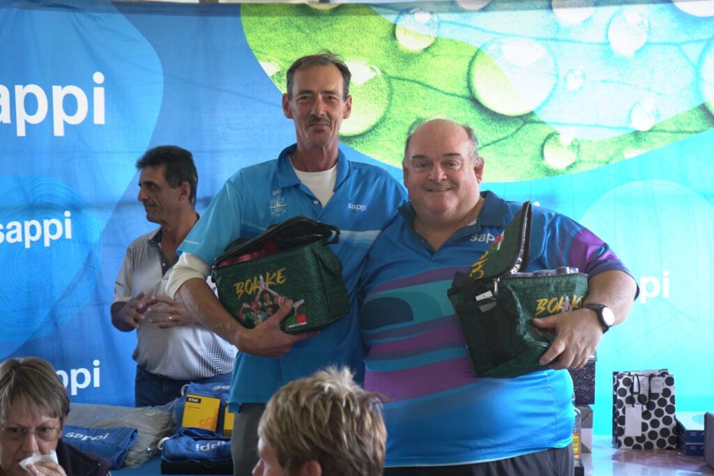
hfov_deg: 28.8
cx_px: 357
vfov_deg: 19.5
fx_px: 1388
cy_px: 238
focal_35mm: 70
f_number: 6.3
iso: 4000
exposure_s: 1/100
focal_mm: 70
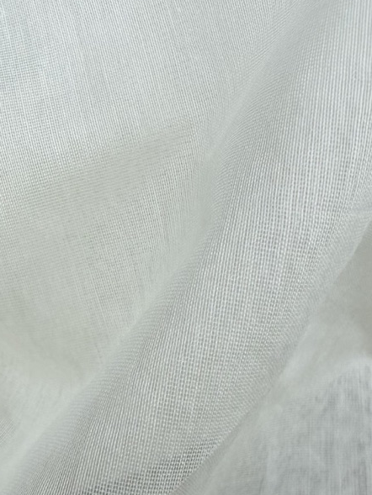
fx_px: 816
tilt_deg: -80.0
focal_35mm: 57
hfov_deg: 25.3
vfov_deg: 33.5
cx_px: 81
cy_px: 334
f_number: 2.2
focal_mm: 2.22
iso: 50
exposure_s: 1/100
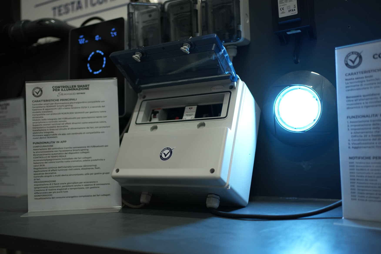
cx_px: 190
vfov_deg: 37.9
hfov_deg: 54.4
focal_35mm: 35
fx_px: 370
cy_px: 127
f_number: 1.8
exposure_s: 1/250
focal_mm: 35
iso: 640
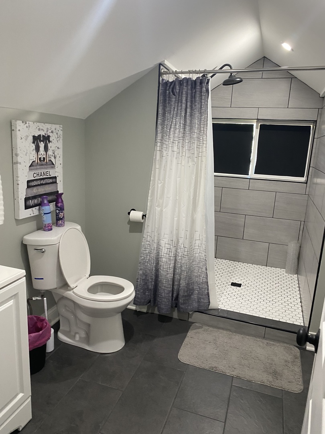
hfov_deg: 53.1
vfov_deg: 67.3
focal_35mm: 26
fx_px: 325
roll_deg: -4.2
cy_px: 217
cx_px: 162
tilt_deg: -13.8
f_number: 1.8
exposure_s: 1/60
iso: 250
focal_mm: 4.25
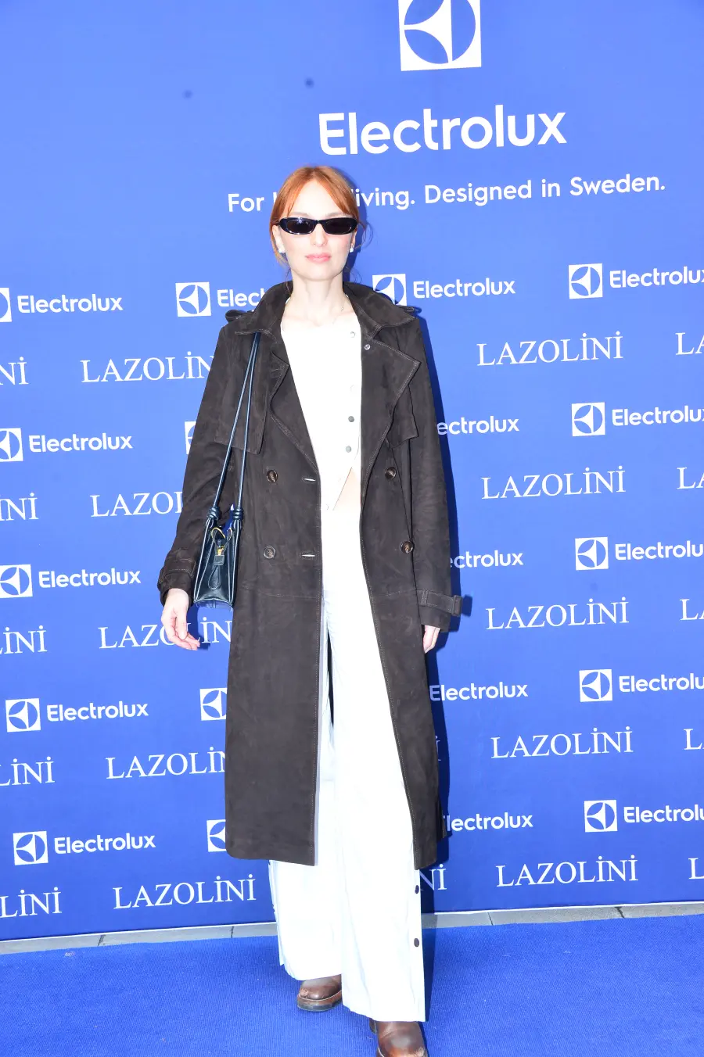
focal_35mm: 48
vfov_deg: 41.1
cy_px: 528
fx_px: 1409
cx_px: 352
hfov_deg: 28.0
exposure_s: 1/125
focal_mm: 48
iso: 500
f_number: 8
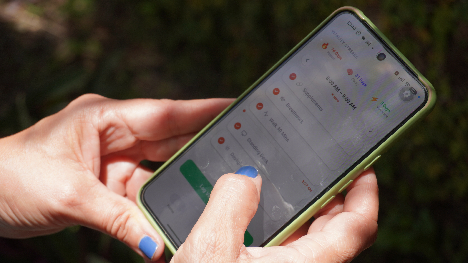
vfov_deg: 15.5
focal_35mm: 78
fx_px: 968
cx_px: 235
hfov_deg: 27.2
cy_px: 132
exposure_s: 1/320
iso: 100
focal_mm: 48
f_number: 6.3
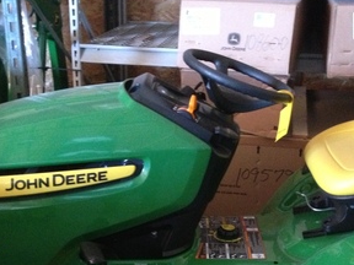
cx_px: 170
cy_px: 232
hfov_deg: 29.4
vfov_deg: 21.8
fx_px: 675
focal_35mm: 66
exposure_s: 1/15
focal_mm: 4.28
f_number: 2.4
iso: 640
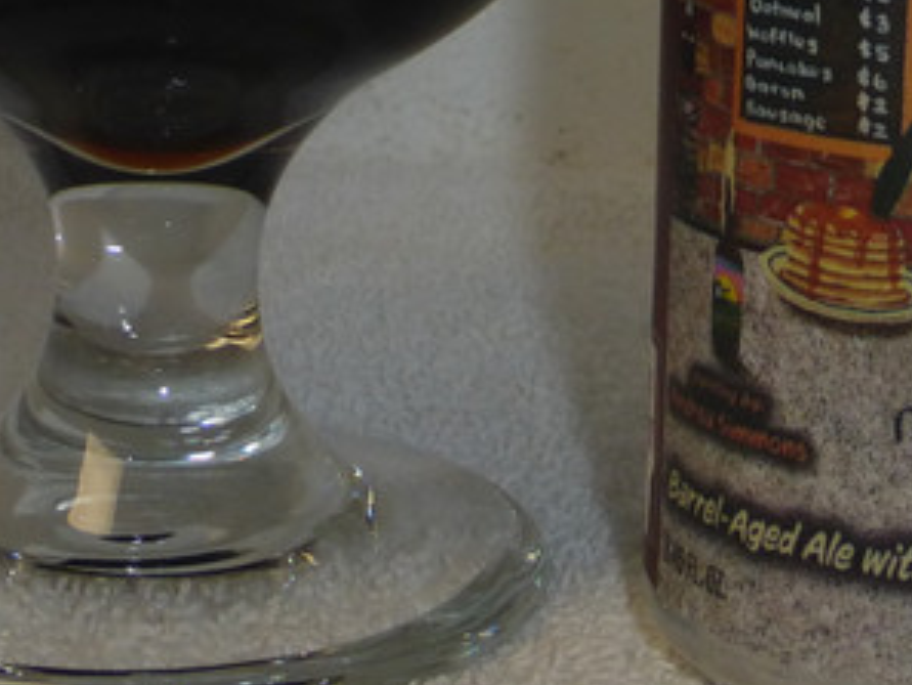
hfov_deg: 16.1
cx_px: 625
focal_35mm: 122
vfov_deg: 11.6
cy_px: -375
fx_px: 3216
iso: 160
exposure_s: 1/60
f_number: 3.7
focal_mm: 6.1
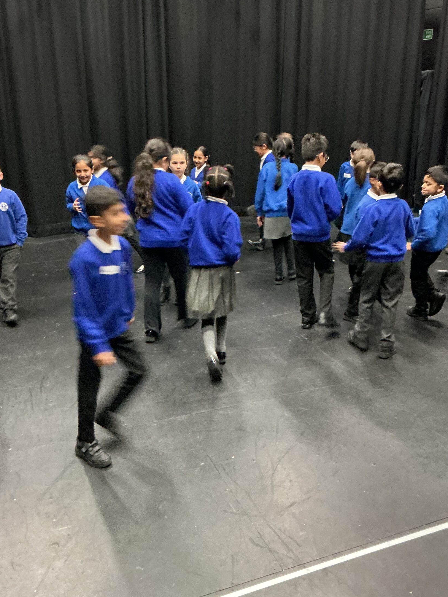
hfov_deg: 41.7
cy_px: 302
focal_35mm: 34
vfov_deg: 54.0
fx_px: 587
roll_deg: +0.2
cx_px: 199
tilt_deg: -20.1
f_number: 1.8
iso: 500
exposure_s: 1/30
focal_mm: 3
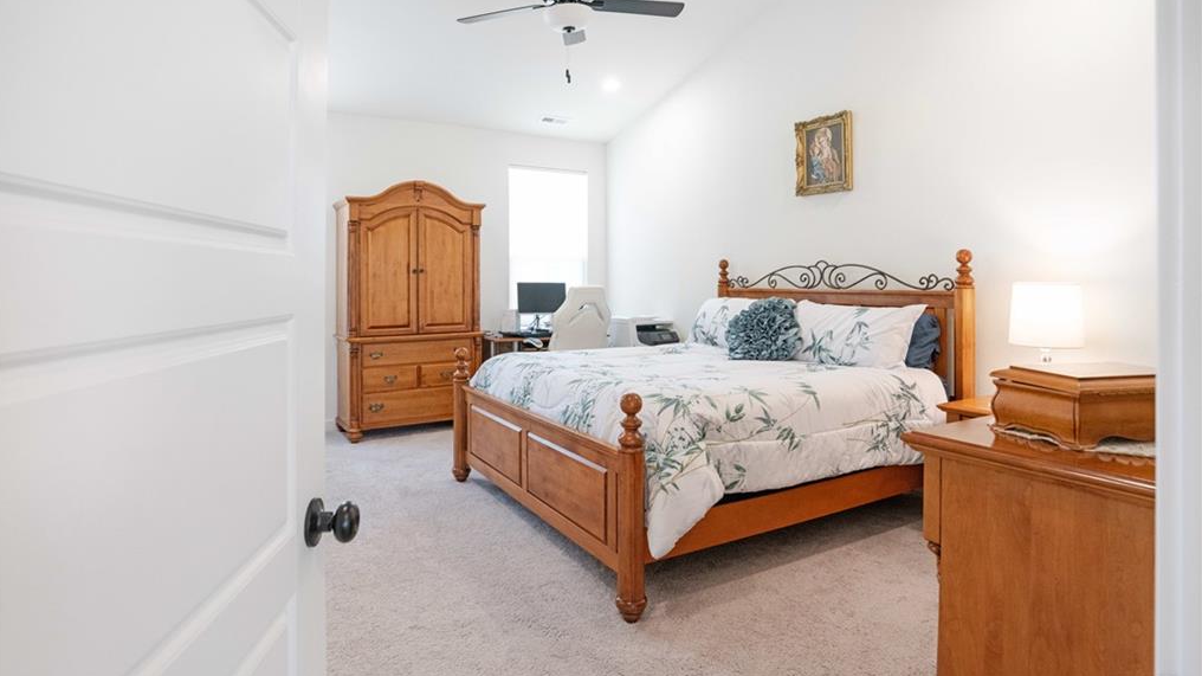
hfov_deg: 89.6
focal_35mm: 19
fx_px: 605
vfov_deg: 58.3
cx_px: 597
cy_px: 324
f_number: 8
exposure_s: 1/30
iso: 2500
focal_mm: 18
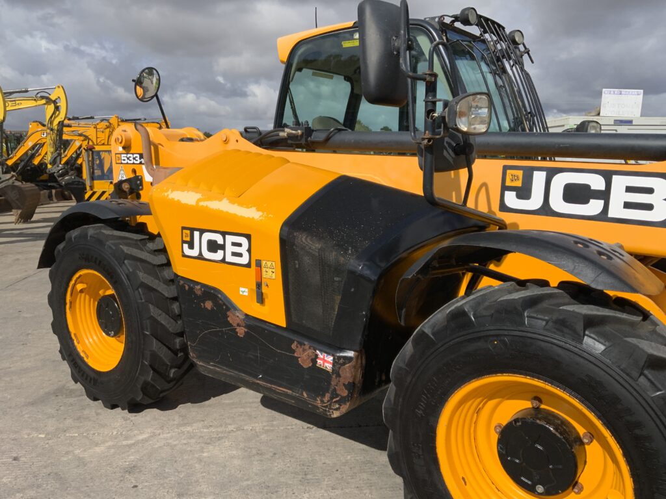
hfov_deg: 61.7
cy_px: 250
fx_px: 558
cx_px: 333
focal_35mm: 29
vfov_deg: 48.2
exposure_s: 1/2538
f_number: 1.8
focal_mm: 3
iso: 16
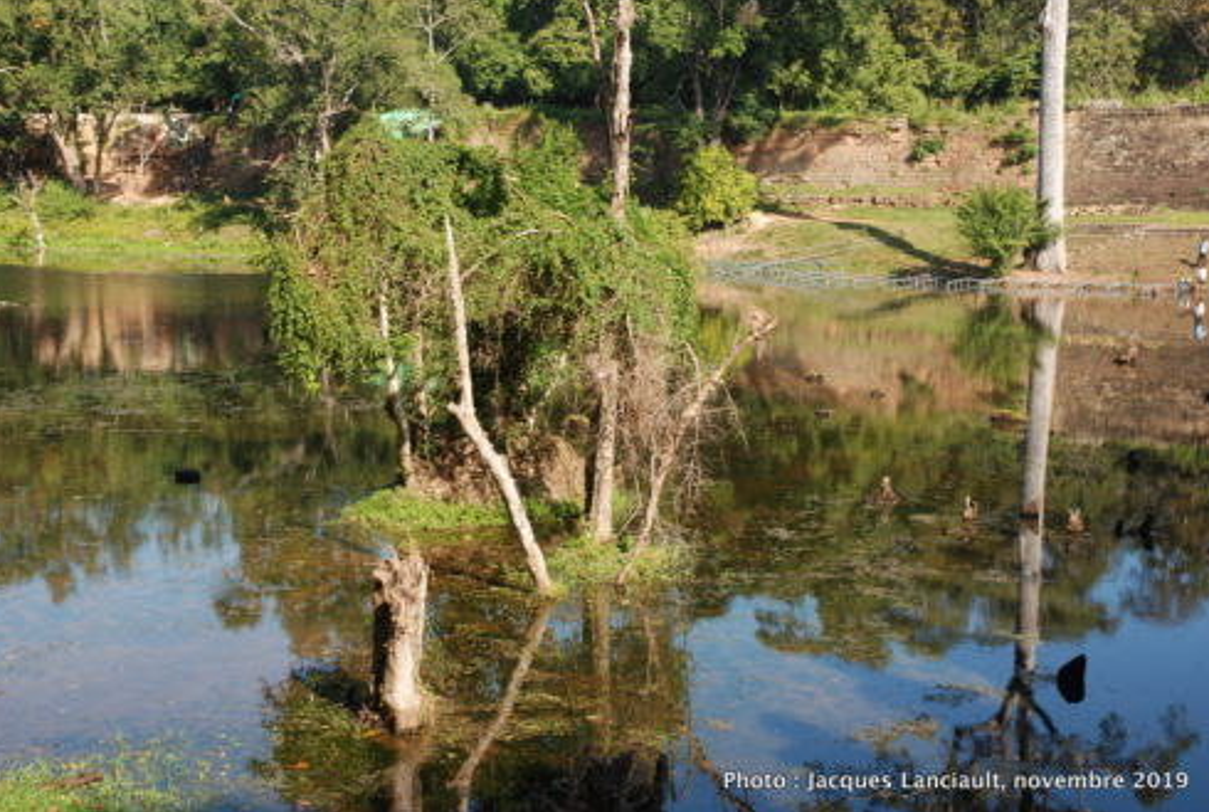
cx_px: 602
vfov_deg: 26.1
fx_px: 1750
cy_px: 404
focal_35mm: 52
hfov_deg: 38.1
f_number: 11
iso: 200
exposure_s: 1/125
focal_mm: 34
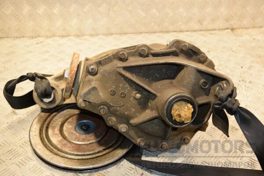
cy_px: 88
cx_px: 132
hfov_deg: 43.6
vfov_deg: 29.9
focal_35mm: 45
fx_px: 330
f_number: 5
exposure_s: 1/160
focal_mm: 30
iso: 800
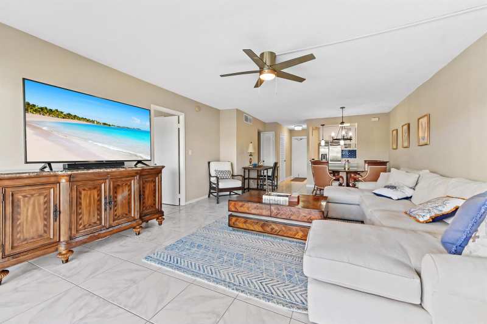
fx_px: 189
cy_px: 162
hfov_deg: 104.3
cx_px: 244
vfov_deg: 81.1
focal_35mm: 14
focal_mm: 14
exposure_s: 1/60
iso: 1250
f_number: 9
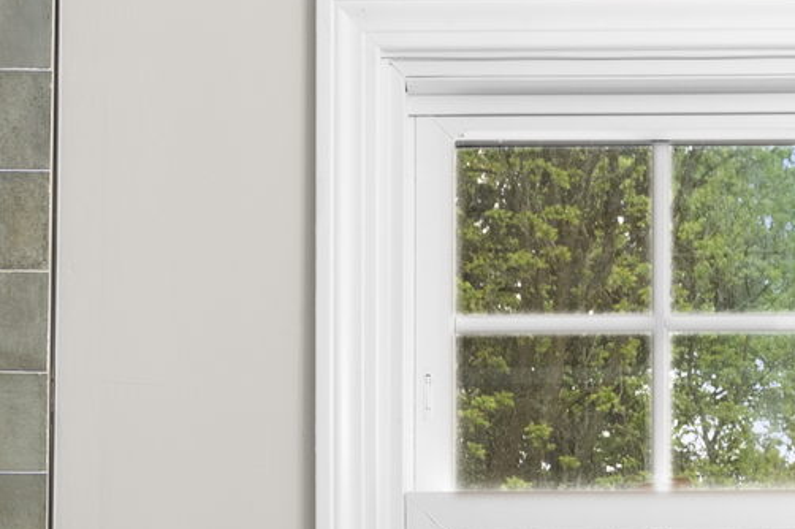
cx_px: 570
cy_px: 982
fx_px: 2163
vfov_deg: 12.6
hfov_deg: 20.7
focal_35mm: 98
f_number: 9
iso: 200
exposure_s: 1
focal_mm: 16
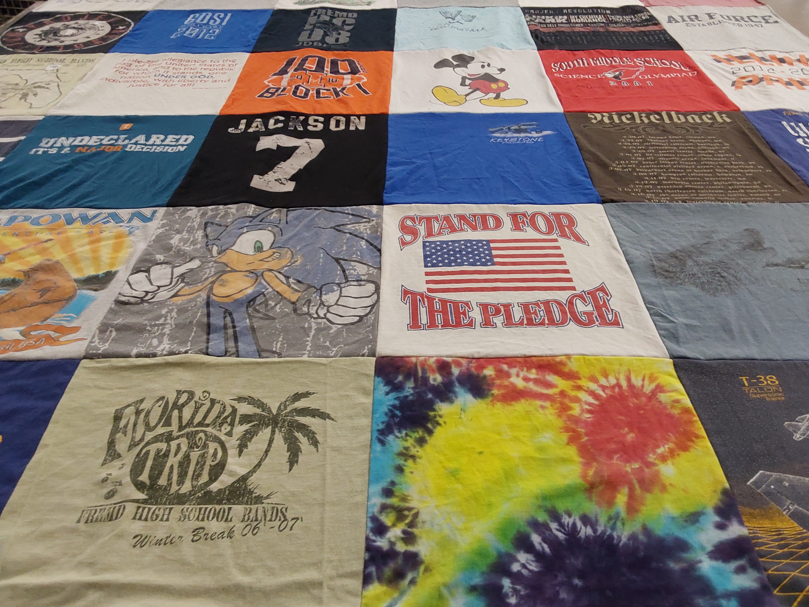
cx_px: 404
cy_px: 304
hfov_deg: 63.4
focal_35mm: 28
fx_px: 654
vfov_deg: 49.7
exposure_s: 1/60
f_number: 1.9
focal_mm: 2.91
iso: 100
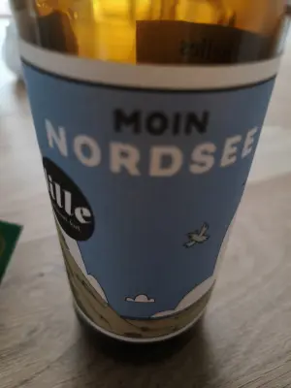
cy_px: 194
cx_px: 146
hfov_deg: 56.8
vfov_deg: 71.6
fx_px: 269
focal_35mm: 24
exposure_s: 1/25
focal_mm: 5.59
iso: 640
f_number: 2.8
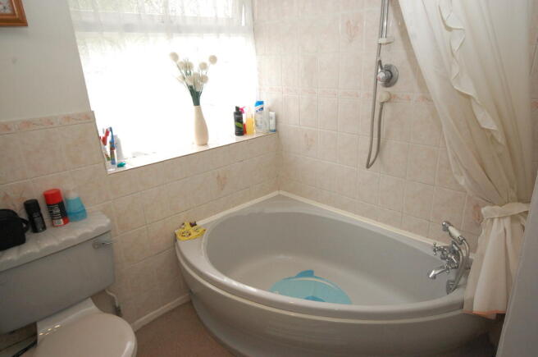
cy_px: 178
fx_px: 358
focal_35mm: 24
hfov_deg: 73.8
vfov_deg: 53.0
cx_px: 269
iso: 1600
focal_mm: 16
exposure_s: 1/125
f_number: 7.1
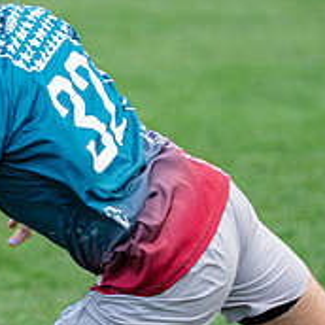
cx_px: 7
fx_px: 6883
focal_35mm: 648
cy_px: 208
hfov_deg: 2.7
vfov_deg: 2.7
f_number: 2.8
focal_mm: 168
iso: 250
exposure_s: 1/1600
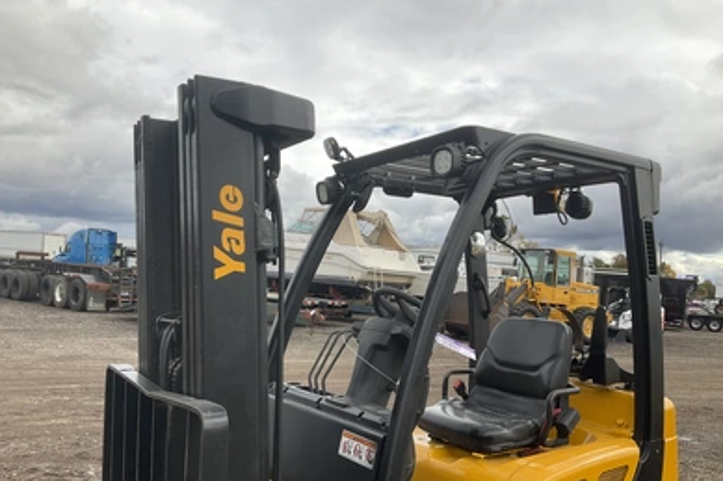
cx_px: 361
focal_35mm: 31
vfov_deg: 42.2
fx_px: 622
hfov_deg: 60.3
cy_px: 271
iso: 25
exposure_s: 1/599
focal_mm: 3
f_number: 1.8
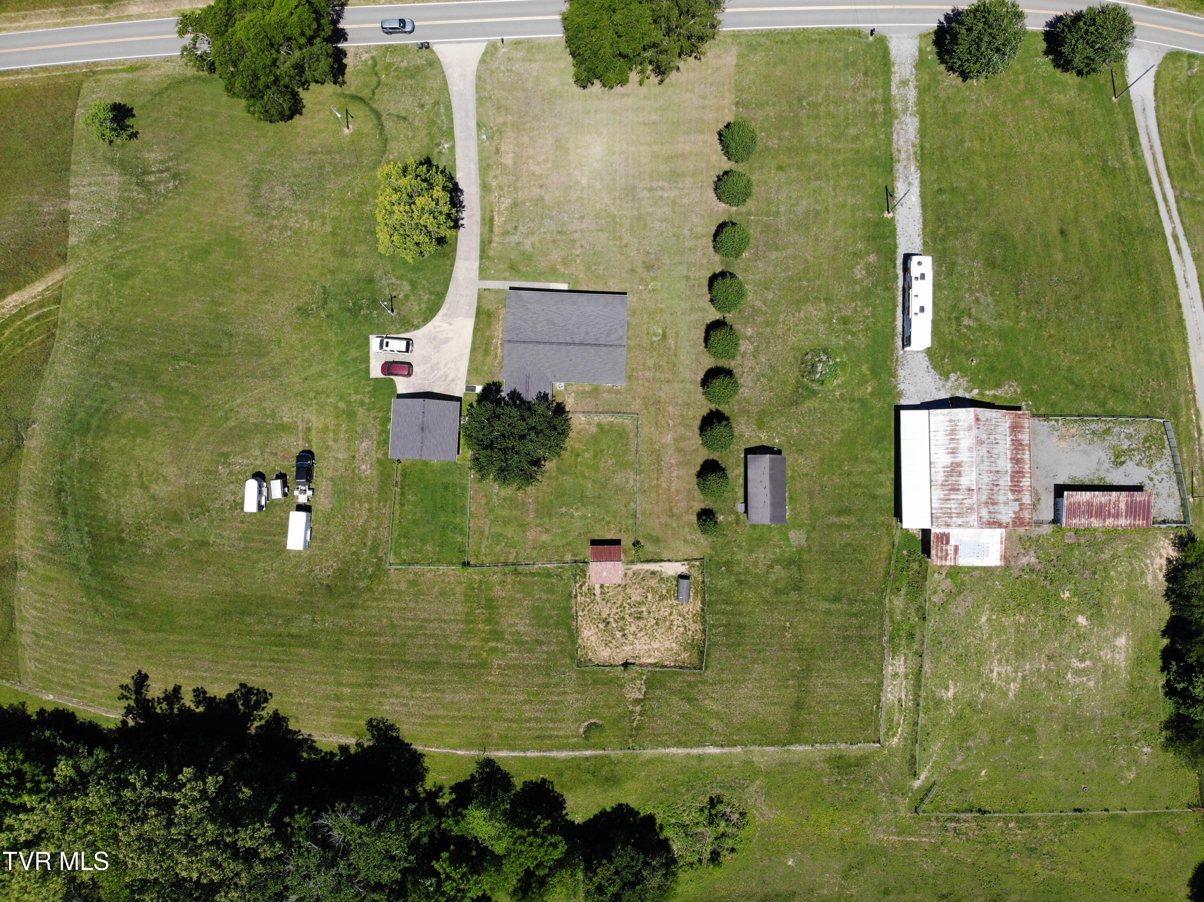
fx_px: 834
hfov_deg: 71.6
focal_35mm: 24
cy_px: 451
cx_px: 602
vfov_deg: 56.8
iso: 100
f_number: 2.8
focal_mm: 4.5
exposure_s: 1/894
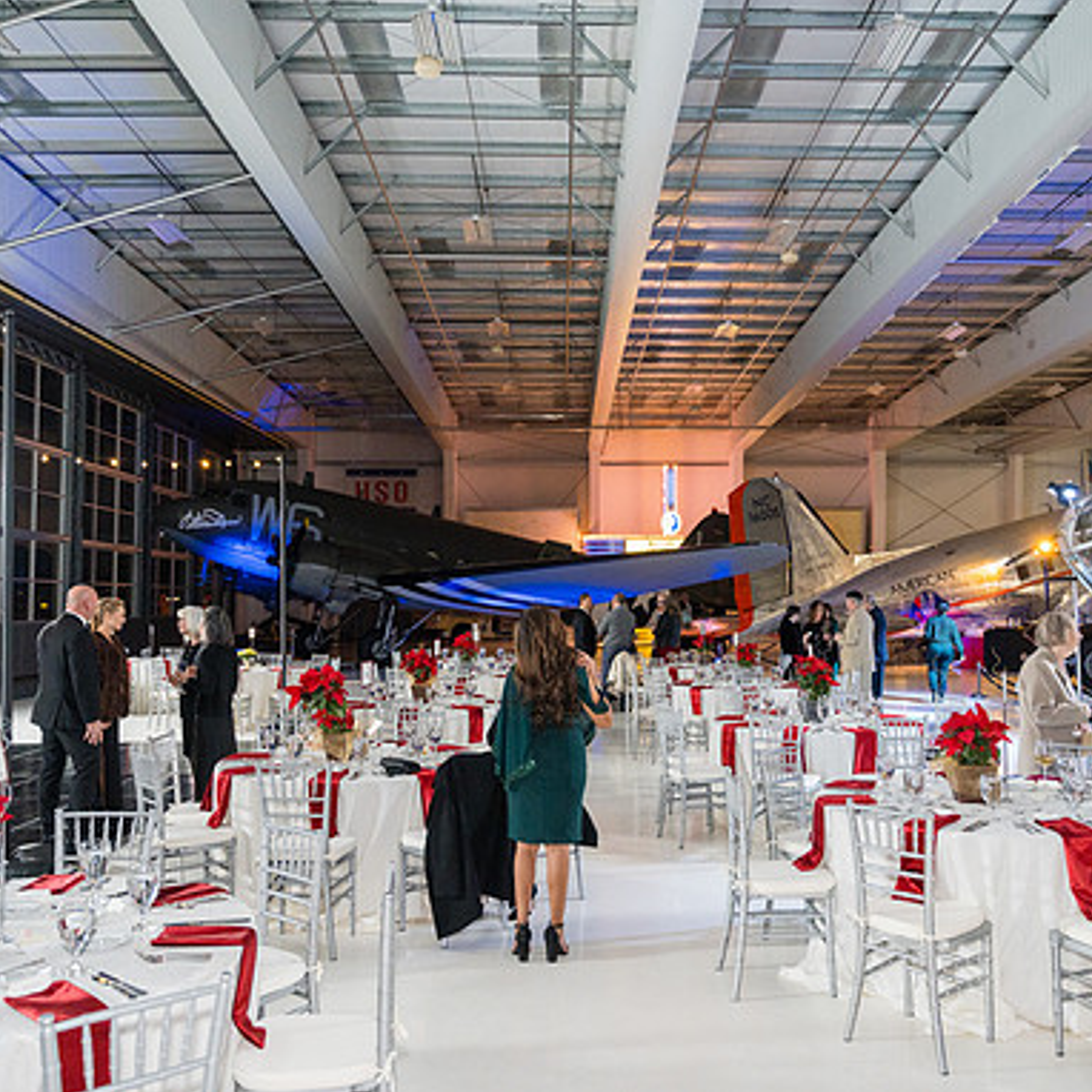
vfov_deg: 52.5
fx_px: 1106
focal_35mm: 31
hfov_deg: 52.5
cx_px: 597
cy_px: 545
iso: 3200
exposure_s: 1/250
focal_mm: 24
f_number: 2.8
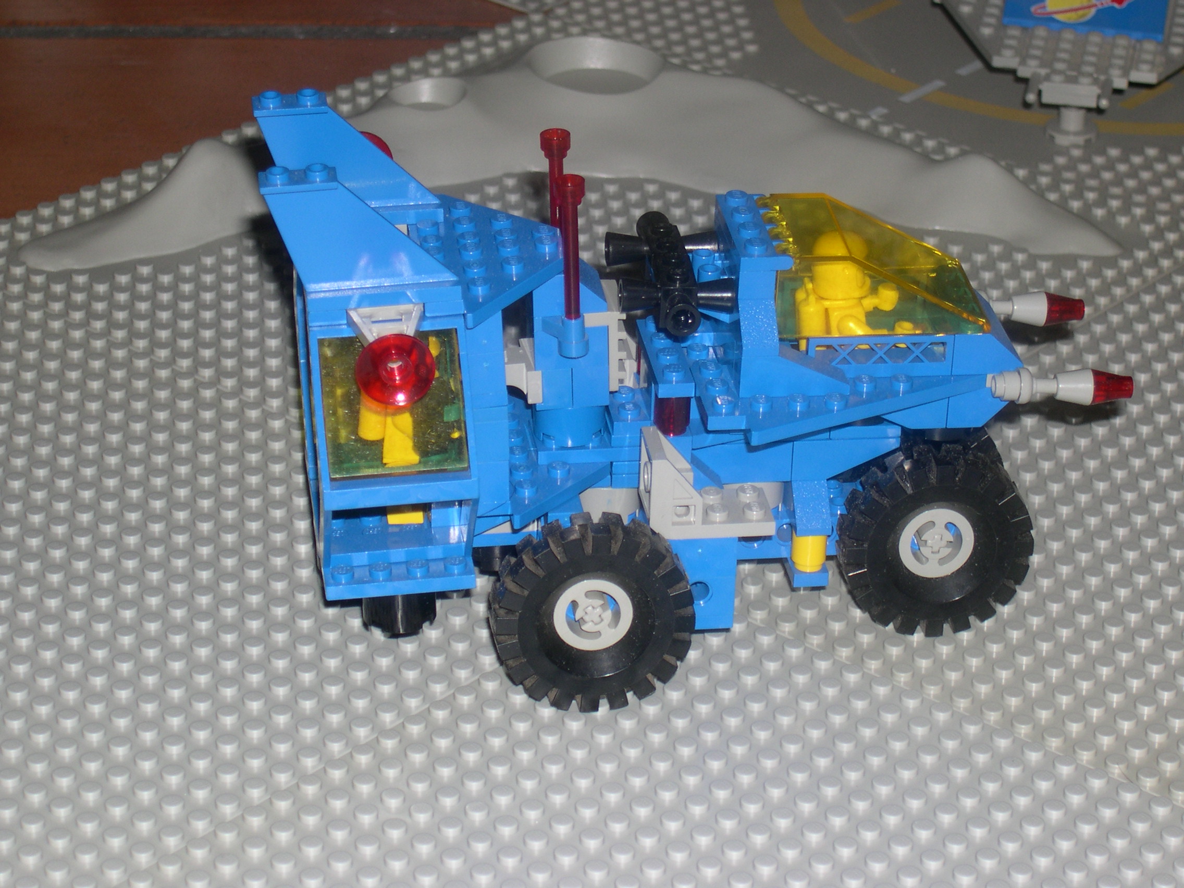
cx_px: 592
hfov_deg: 17.3
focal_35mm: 114
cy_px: 444
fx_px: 3899
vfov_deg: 13.0
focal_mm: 24
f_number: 4.9
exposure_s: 1/60
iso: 100
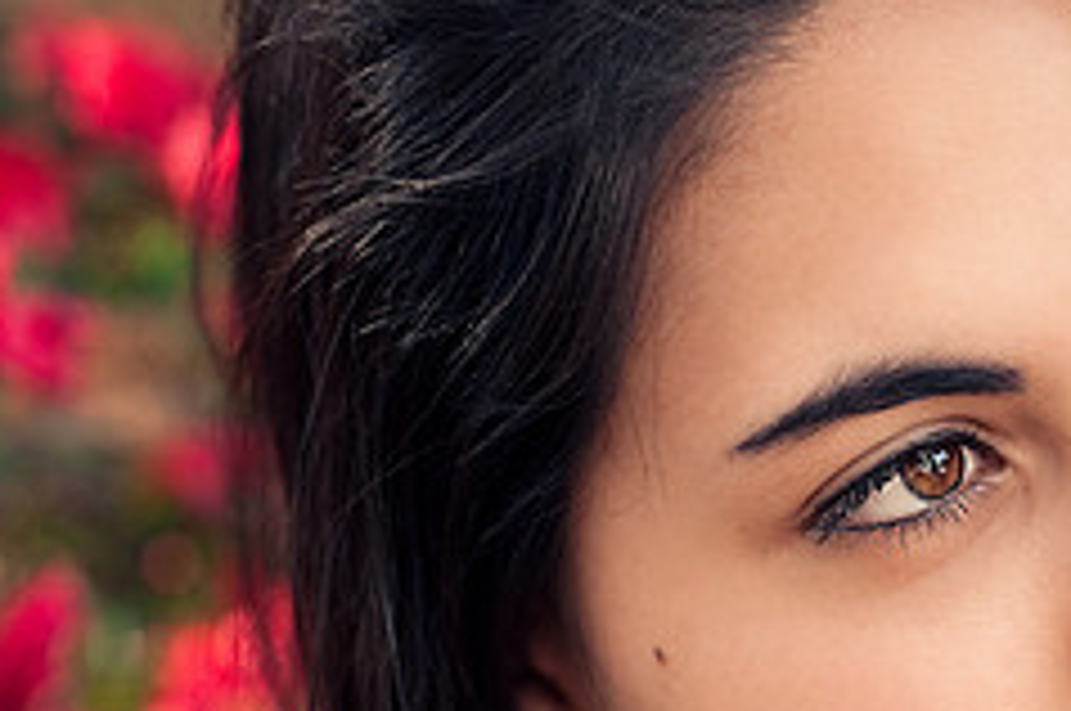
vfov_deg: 11.2
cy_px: 562
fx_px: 3625
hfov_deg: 16.2
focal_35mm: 122
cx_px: 1238
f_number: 3.2
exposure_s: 1/250
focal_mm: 50
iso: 200
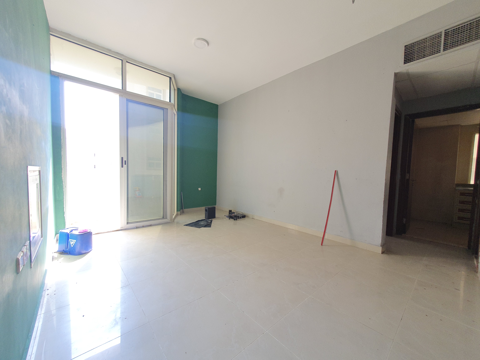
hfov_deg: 106.2
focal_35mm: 13
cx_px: 240
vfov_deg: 89.9
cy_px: 180
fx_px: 180
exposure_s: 1/60
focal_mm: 1.8
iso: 50
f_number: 2.2
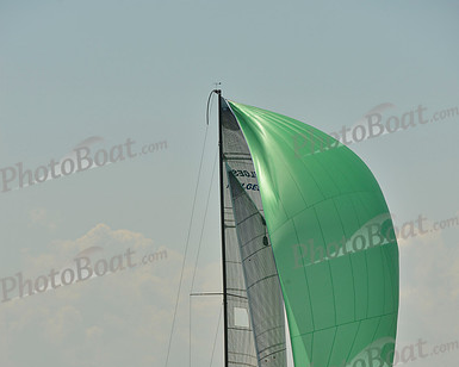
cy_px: 317
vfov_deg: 5.5
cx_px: 230
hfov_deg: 6.8
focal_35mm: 283
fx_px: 3844
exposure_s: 1/1600
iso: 280
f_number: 9
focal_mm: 200
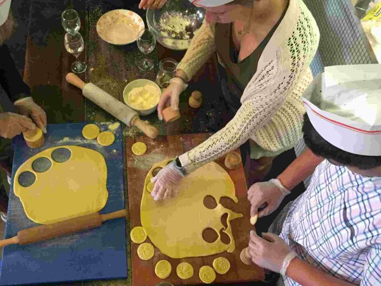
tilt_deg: -61.2
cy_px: 162
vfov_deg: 39.6
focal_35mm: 36
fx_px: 396
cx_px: 159
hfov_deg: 51.1
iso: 250
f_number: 2.2
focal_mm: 4.15
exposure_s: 1/33
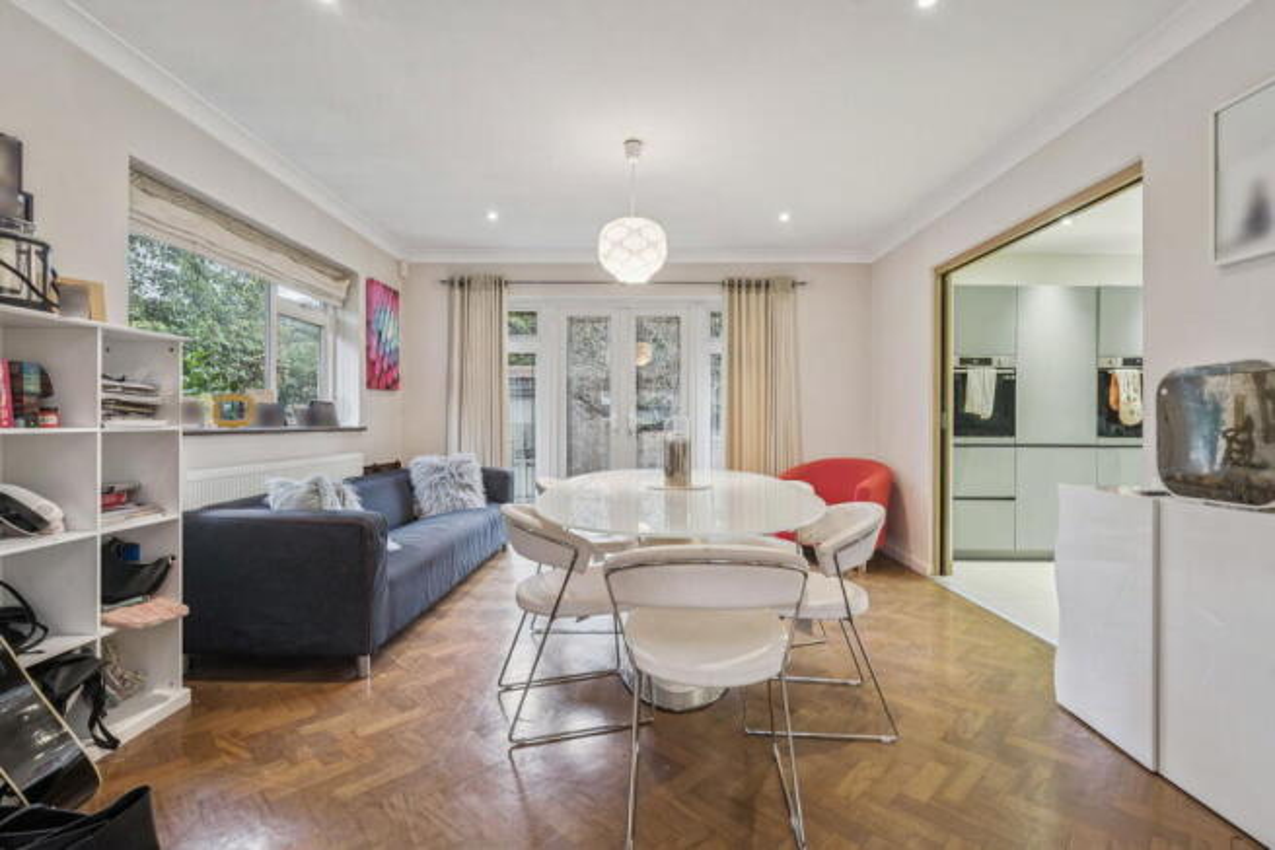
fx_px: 567
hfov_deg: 96.7
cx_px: 638
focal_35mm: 16
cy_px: 425
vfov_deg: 73.8
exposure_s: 1/3.33
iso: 320
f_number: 8
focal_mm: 16
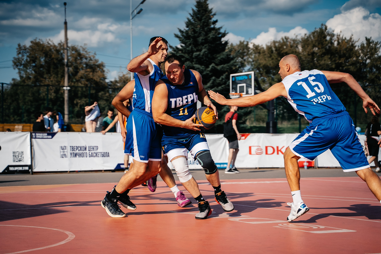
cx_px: 179
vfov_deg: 17.1
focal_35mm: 80
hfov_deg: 25.5
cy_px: 131
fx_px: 842
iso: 250
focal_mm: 75
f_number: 3.5
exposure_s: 1/5000
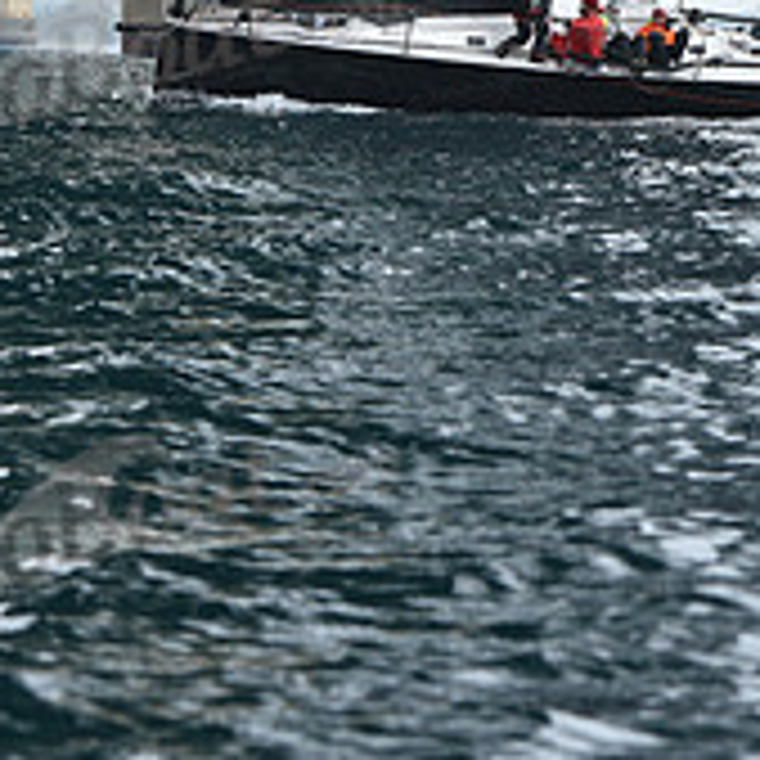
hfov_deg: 6.7
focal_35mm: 262
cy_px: -225
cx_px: 636
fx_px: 6508
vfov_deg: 6.6
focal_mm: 90
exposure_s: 1/800
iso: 250
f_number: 5.6
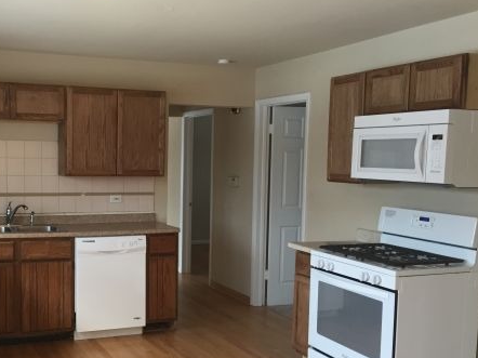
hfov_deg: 43.8
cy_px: 211
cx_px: 140
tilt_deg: -5.3
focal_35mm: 42
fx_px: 580
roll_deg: -0.4
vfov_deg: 34.2
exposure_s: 1/30
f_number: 2.2
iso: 80
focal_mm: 4.15
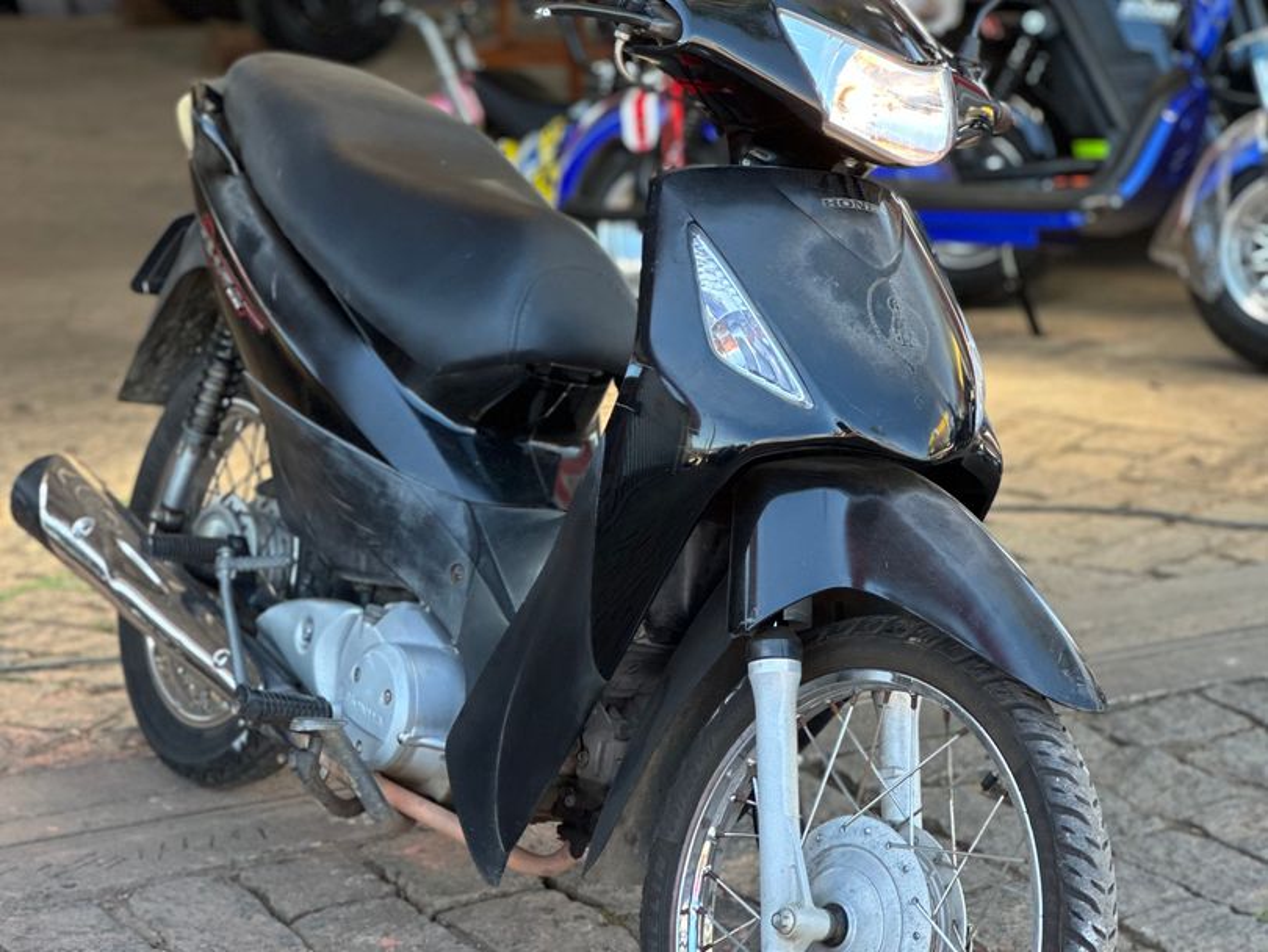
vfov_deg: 19.1
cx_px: 634
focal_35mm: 77
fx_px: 2821
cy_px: 476
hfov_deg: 25.3
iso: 100
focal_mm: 9
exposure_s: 1/121
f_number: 2.8
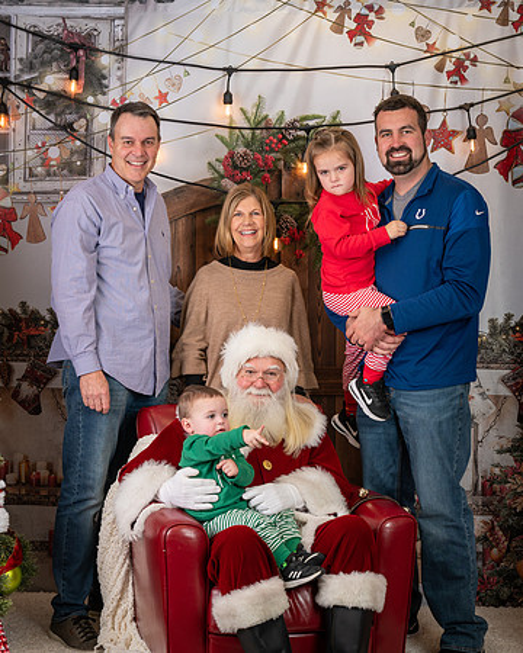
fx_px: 1362
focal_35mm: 70
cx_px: 202
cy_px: 326
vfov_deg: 27.0
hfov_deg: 21.7
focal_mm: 50
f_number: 8
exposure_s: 1/100
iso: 100
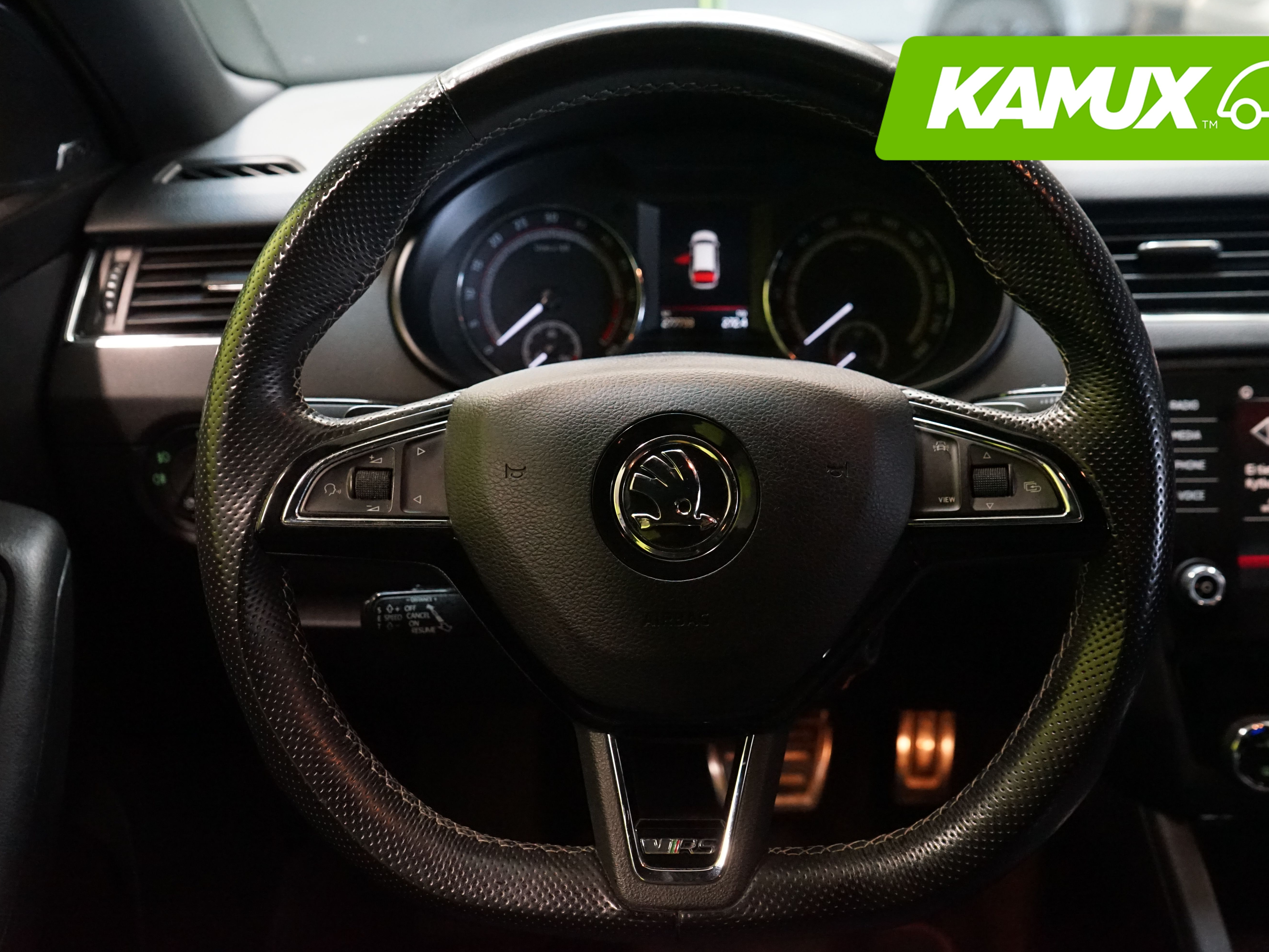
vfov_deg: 40.7
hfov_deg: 52.5
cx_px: 694
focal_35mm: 35
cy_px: 471
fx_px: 1283
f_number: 5.6
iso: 6400
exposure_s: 1/40
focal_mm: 32
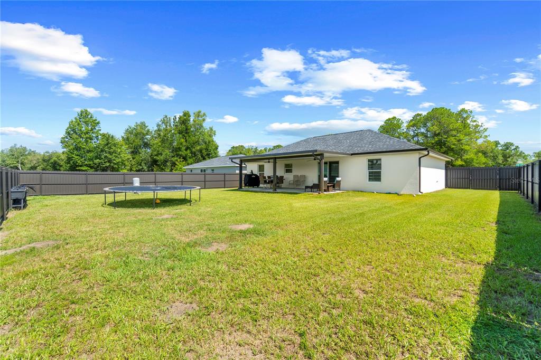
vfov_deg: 77.3
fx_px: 225
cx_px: 270
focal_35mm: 15
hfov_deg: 100.4
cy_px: 180
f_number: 8
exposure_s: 1/60
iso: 250
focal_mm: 10
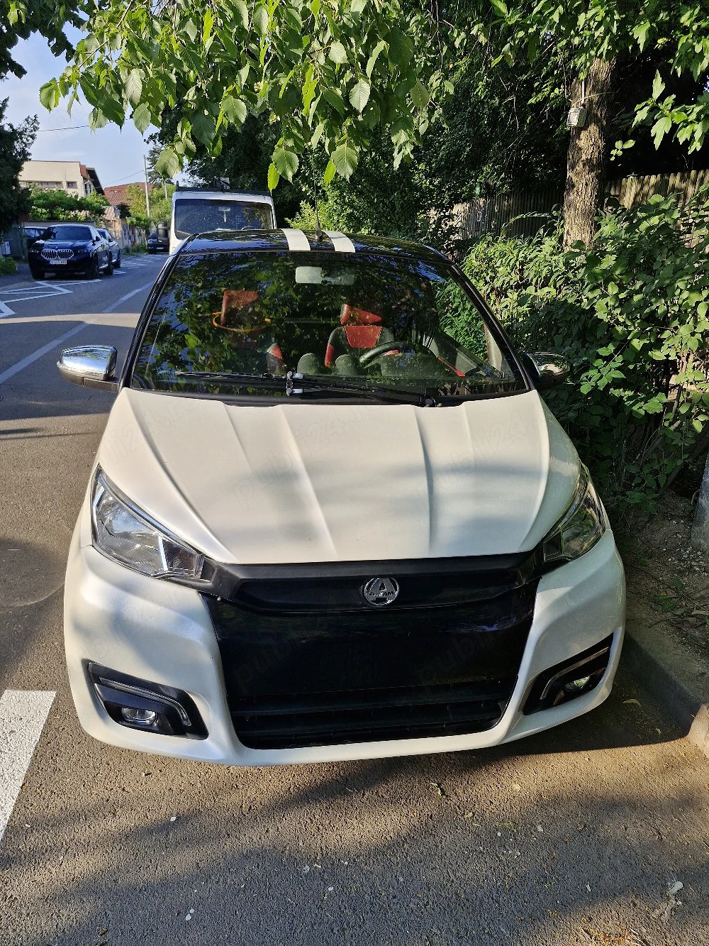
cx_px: 354
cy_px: 473
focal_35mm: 23
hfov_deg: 58.9
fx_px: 628
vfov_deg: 73.9
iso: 50
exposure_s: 1/667
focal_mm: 5.54
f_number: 1.8
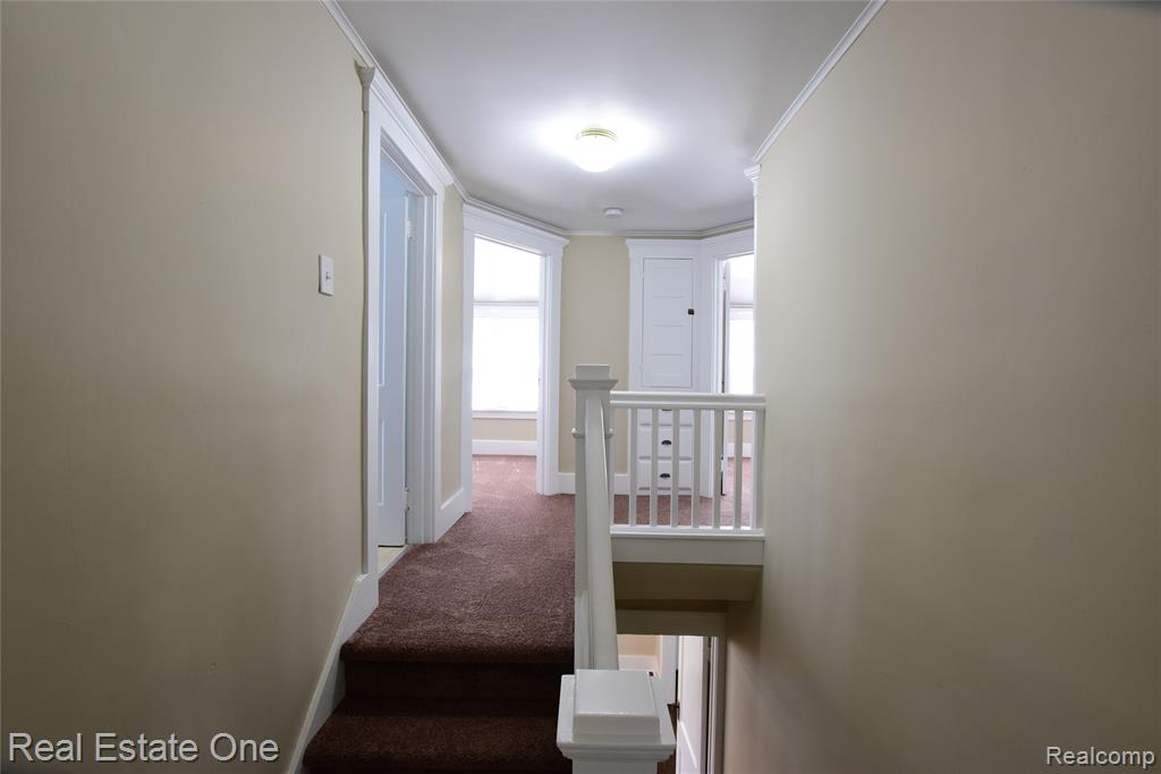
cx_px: 580
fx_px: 484
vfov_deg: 77.3
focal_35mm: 15
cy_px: 387
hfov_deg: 100.4
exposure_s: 1/15
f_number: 6.3
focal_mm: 10
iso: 400
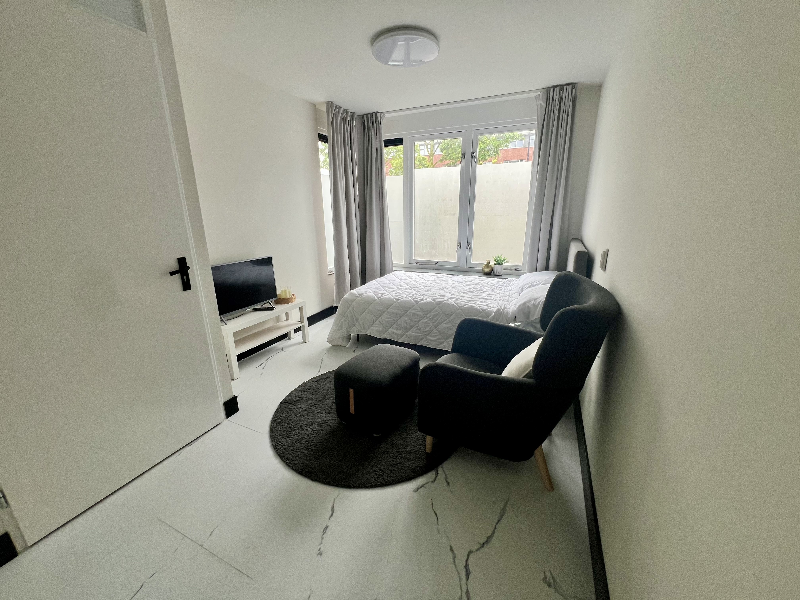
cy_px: 300
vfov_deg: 89.9
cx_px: 400
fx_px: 300
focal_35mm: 13
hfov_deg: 106.2
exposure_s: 1/99
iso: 64
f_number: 1.8
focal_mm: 1.57
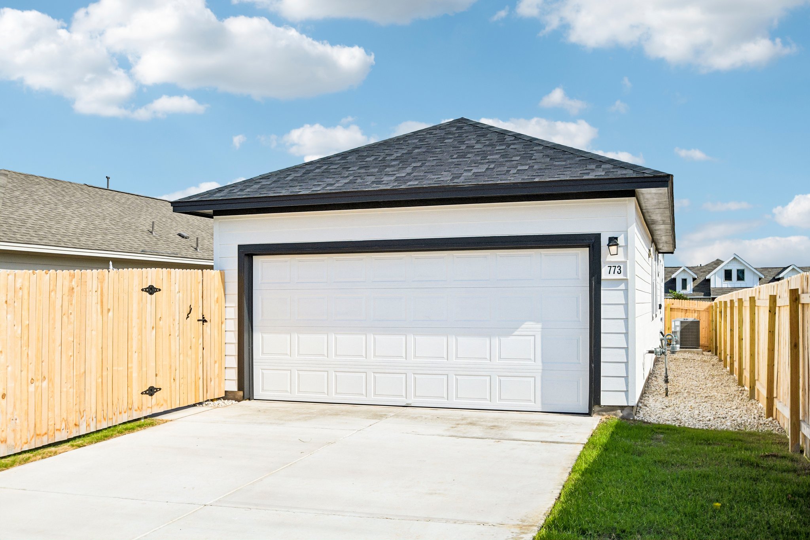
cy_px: 270
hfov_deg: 57.2
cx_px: 405
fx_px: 742
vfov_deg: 40.0
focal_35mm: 33
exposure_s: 1/1250
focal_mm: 22
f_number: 8
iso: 400
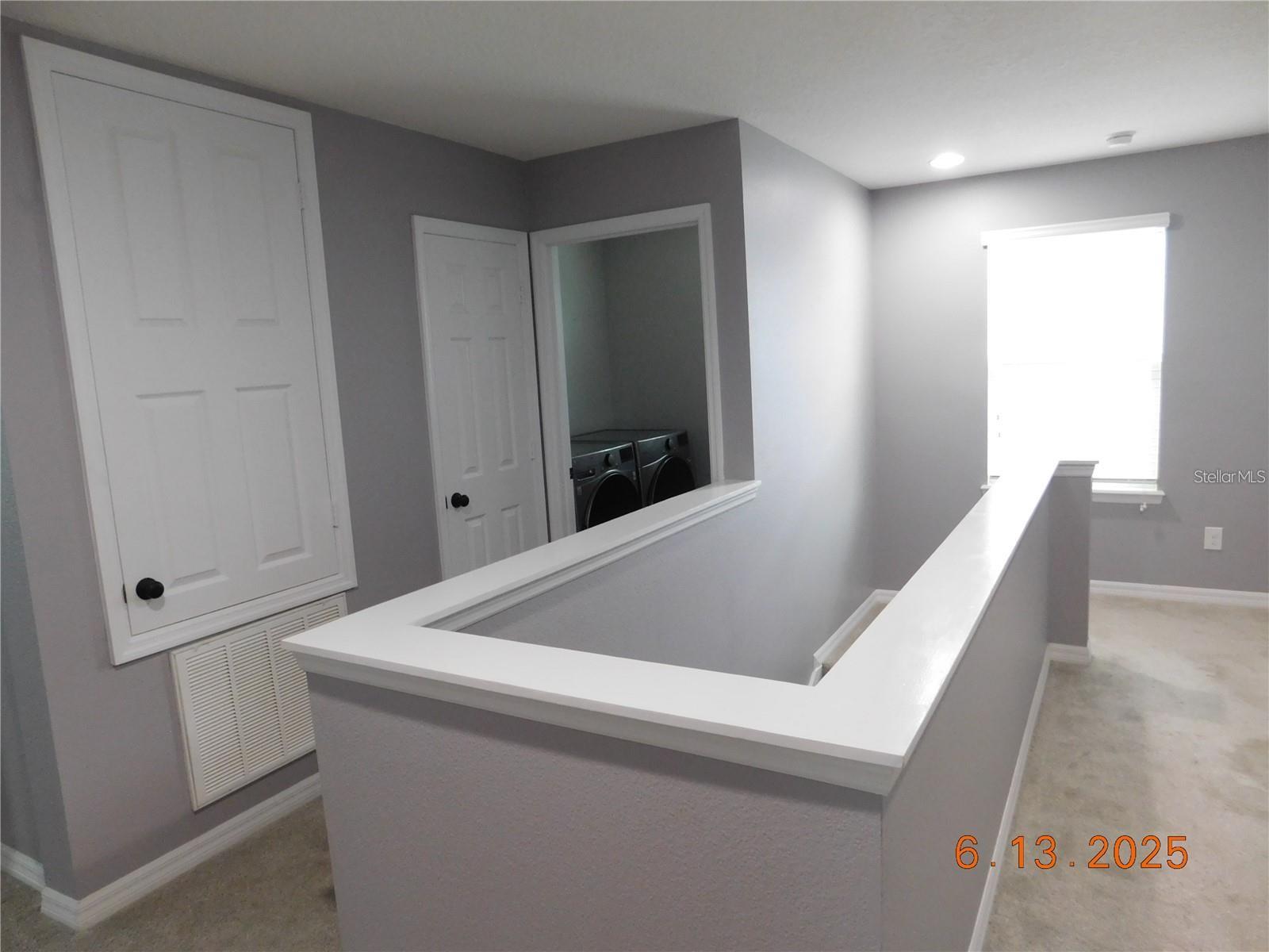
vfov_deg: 58.9
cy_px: 476
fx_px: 843
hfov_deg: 73.9
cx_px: 634
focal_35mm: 23
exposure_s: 1/30
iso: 320
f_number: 3
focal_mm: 4
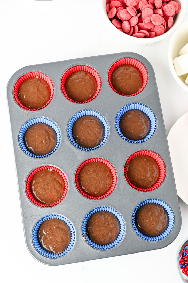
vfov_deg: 39.6
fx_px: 392
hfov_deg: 27.0
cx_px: 94
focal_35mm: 50
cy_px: 142
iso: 360
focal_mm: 50
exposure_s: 1/100
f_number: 4
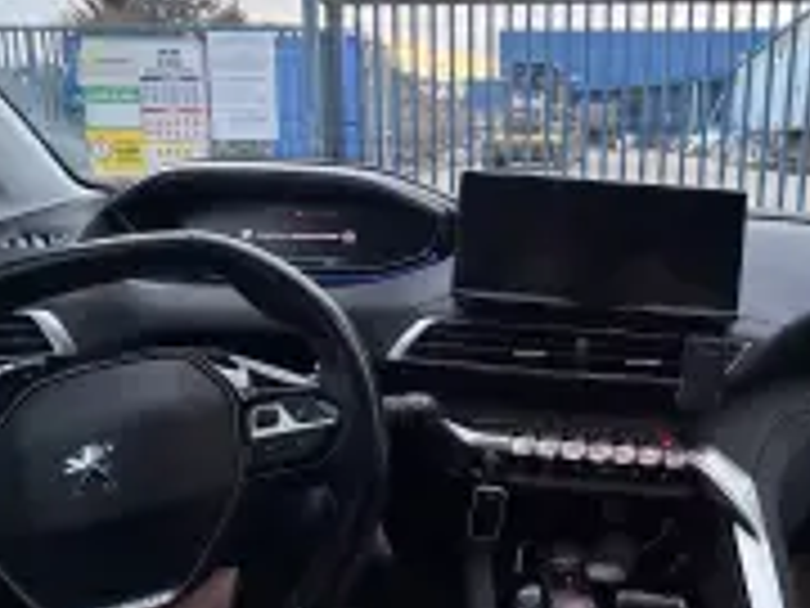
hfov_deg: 61.6
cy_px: 261
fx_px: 655
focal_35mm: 28
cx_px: 554
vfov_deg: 49.6
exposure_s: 1/60
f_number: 2.2
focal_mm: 2.22
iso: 320
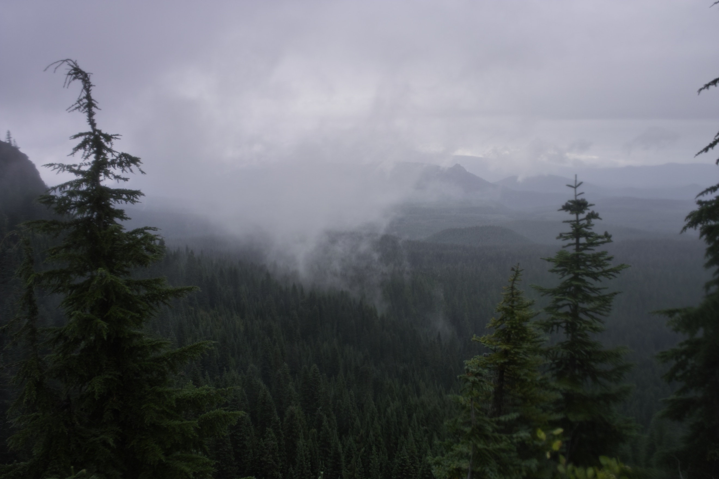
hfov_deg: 65.5
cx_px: 360
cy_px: 240
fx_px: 559
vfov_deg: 46.4
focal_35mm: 28
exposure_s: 1/100
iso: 100
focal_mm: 16.6
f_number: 6.3
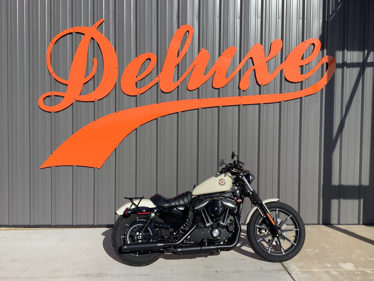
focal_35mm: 31
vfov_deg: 45.4
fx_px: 335
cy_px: 140
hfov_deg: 58.4
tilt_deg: -4.1
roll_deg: -1.7
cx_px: 187
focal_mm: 3.3
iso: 25
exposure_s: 1/1664
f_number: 2.4
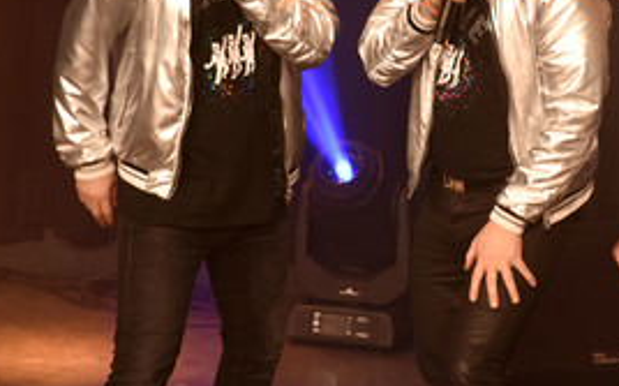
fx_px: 6068
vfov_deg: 3.6
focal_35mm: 360
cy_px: 109
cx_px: 454
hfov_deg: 5.8
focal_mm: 140
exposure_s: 1/50
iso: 560
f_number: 5.6
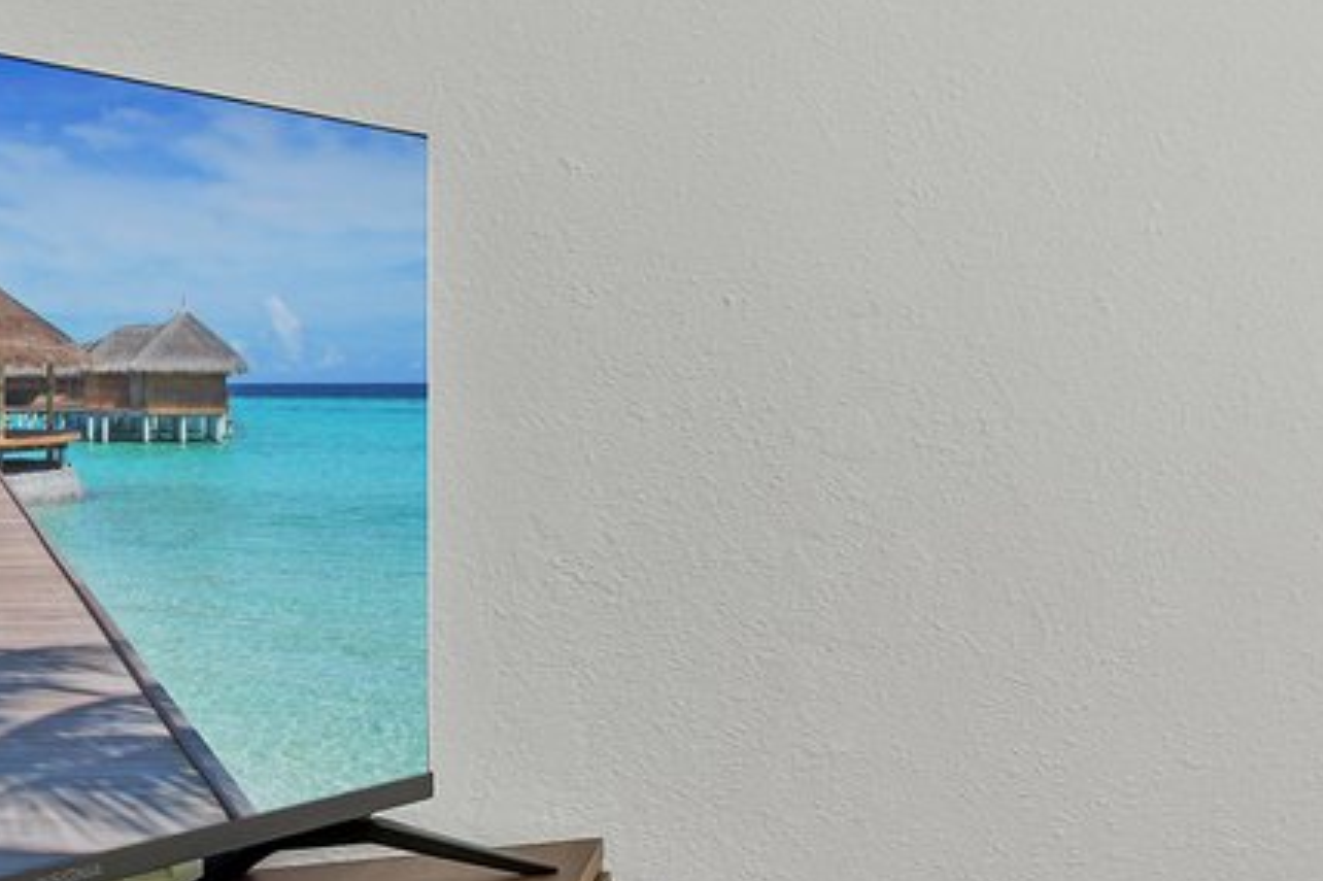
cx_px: 3091
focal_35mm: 67
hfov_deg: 15.8
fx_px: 2461
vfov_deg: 20.3
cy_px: 413
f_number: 8
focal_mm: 14
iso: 500
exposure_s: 1/20
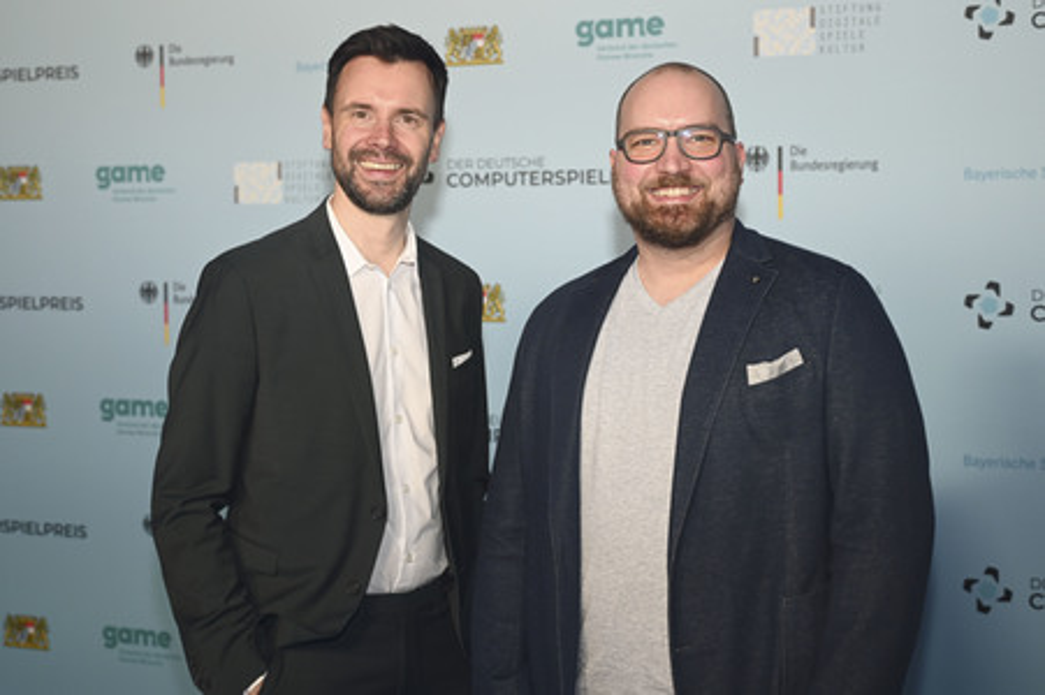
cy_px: 348
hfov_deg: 40.4
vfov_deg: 27.5
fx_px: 1421
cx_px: 522
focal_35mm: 49
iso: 1000
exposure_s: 1/160
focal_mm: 49
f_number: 4
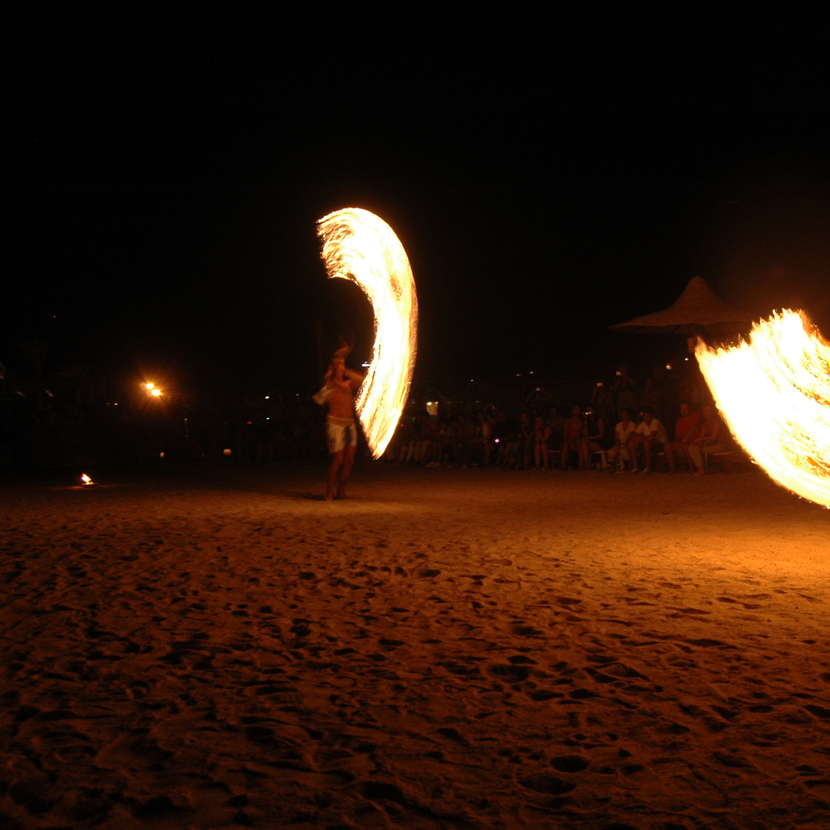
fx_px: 949
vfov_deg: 47.2
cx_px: 584
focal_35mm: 35
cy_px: 415
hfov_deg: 46.1
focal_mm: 18
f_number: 5.6
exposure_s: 1/3
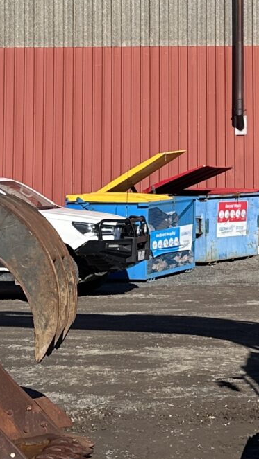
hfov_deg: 11.4
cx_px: 403
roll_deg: +1.5
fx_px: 1233
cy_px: 71
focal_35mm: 101
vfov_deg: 20.8
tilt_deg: +5.2
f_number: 1.78
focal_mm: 6.86
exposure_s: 1/5263
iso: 80
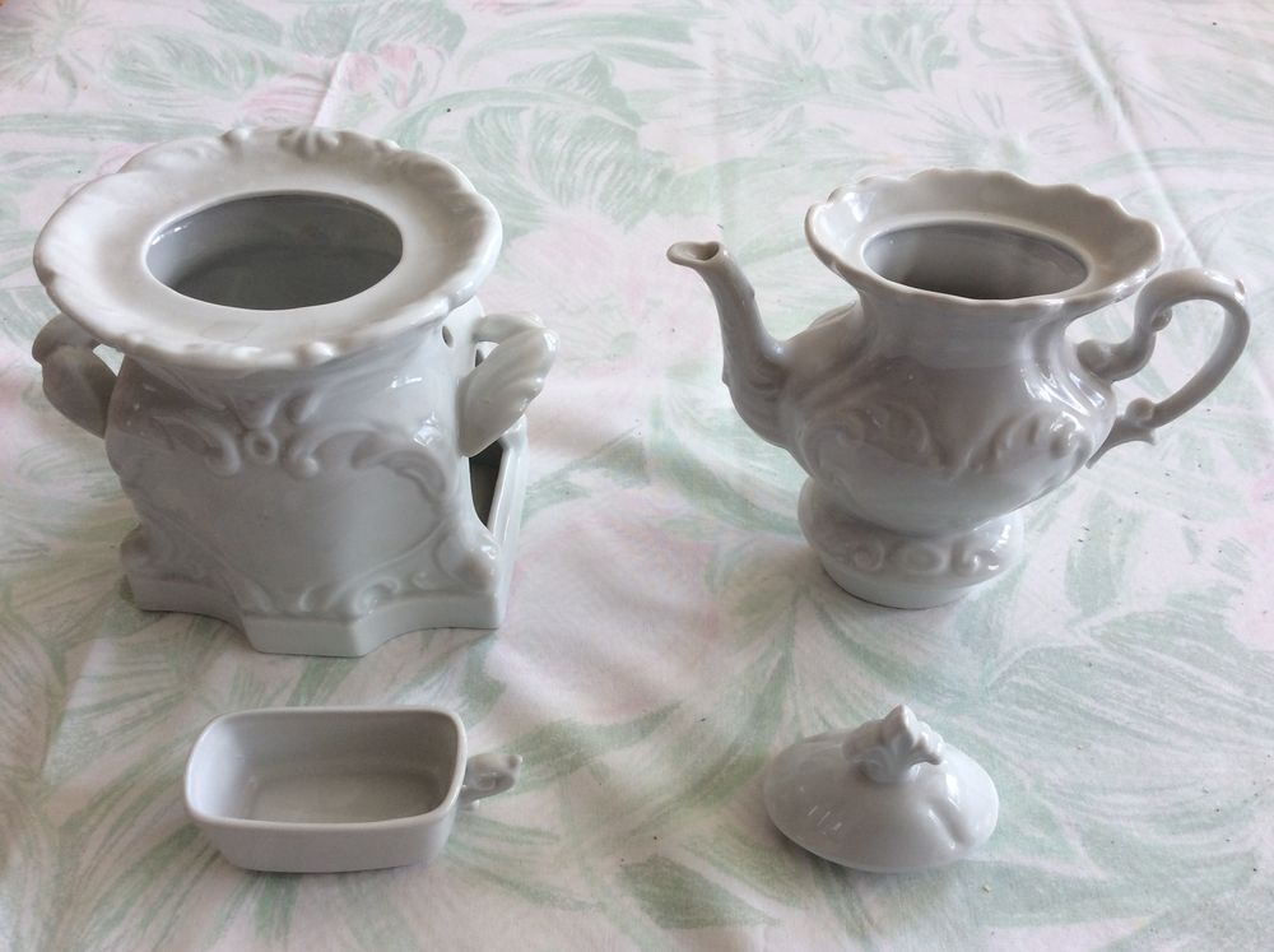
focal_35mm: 32
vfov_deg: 44.1
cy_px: 476
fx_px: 1176
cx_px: 637
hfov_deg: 56.9
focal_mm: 3.3
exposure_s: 1/104
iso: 32
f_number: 2.4
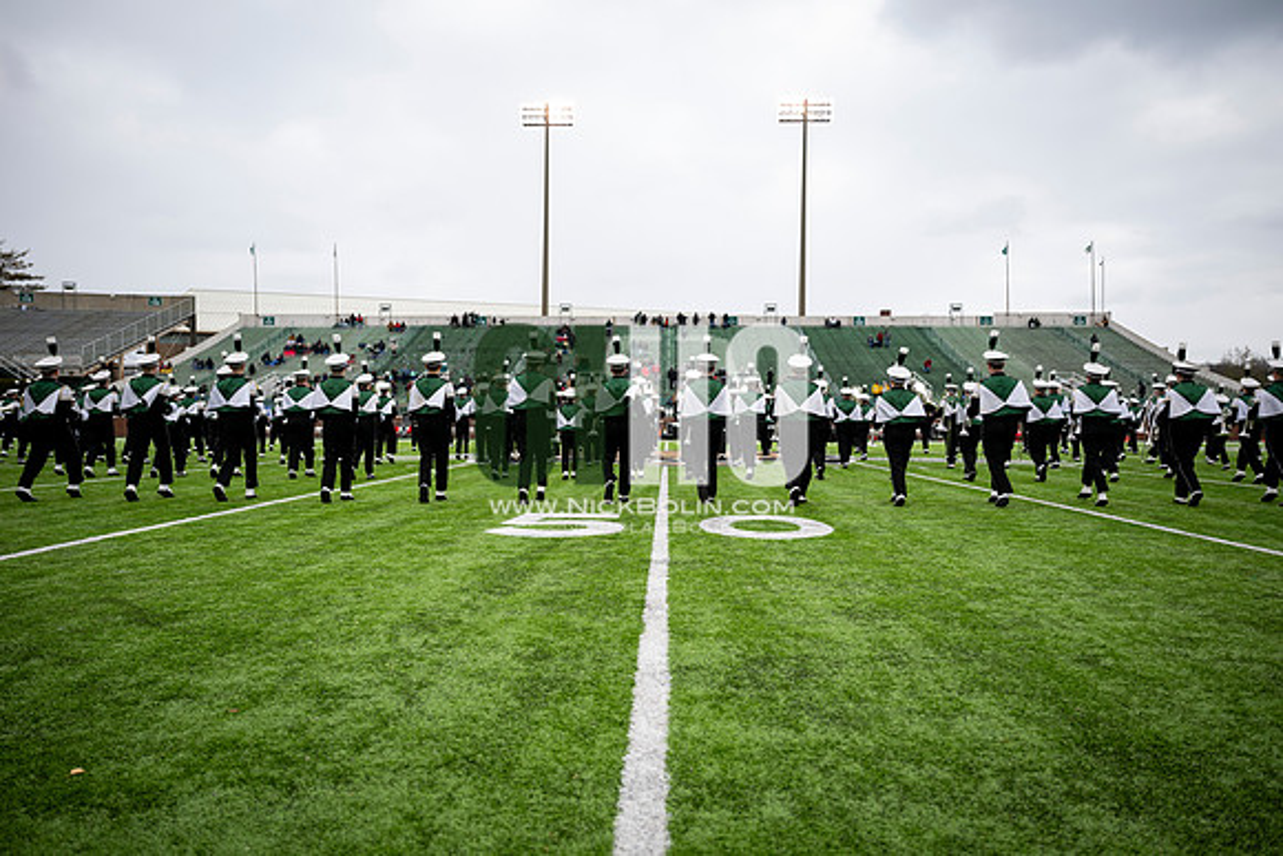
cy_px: 428
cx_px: 642
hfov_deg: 70.4
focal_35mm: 26
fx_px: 909
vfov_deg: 50.4
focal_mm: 25.5
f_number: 2.8
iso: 160
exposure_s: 1/500
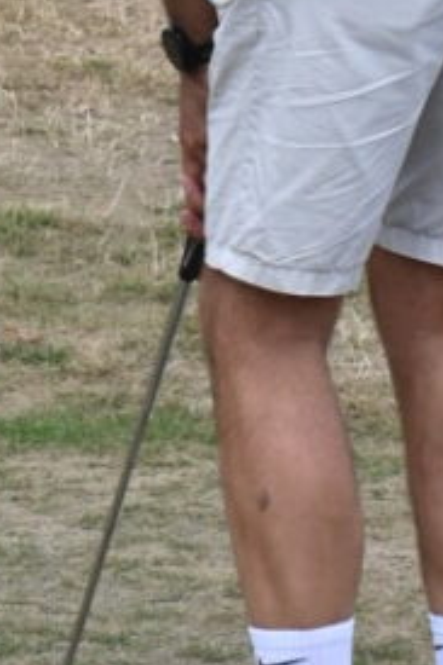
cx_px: 614
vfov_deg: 4.4
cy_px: -929
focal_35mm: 463
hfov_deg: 3.0
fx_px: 8556
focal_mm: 62
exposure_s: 1/100
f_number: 13
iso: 200
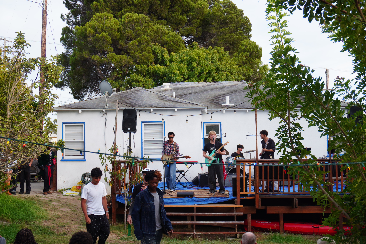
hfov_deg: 43.6
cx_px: 183
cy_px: 122
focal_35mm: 45
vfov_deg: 29.9
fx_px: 457
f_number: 5.6
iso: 100
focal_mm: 30
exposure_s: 1/125
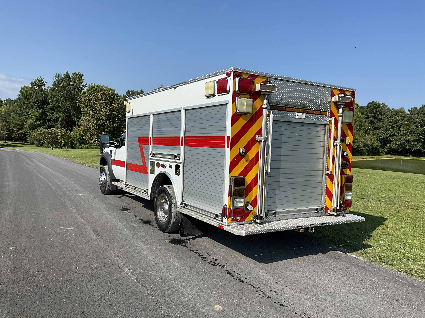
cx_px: 212
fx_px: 356
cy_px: 159
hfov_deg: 61.7
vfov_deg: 48.2
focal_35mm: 29
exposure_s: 1/1912
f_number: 1.8
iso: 25
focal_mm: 3
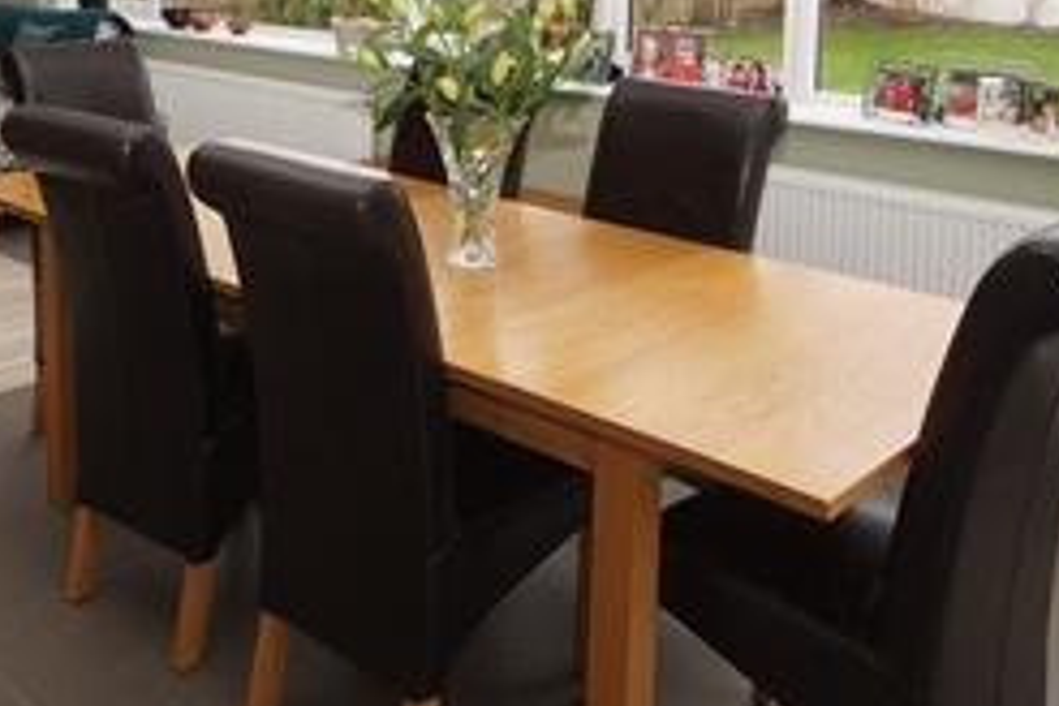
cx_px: 357
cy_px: 39
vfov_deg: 32.1
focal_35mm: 39
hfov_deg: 48.8
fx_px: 1147
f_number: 6.3
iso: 320
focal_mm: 10
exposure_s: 1/60
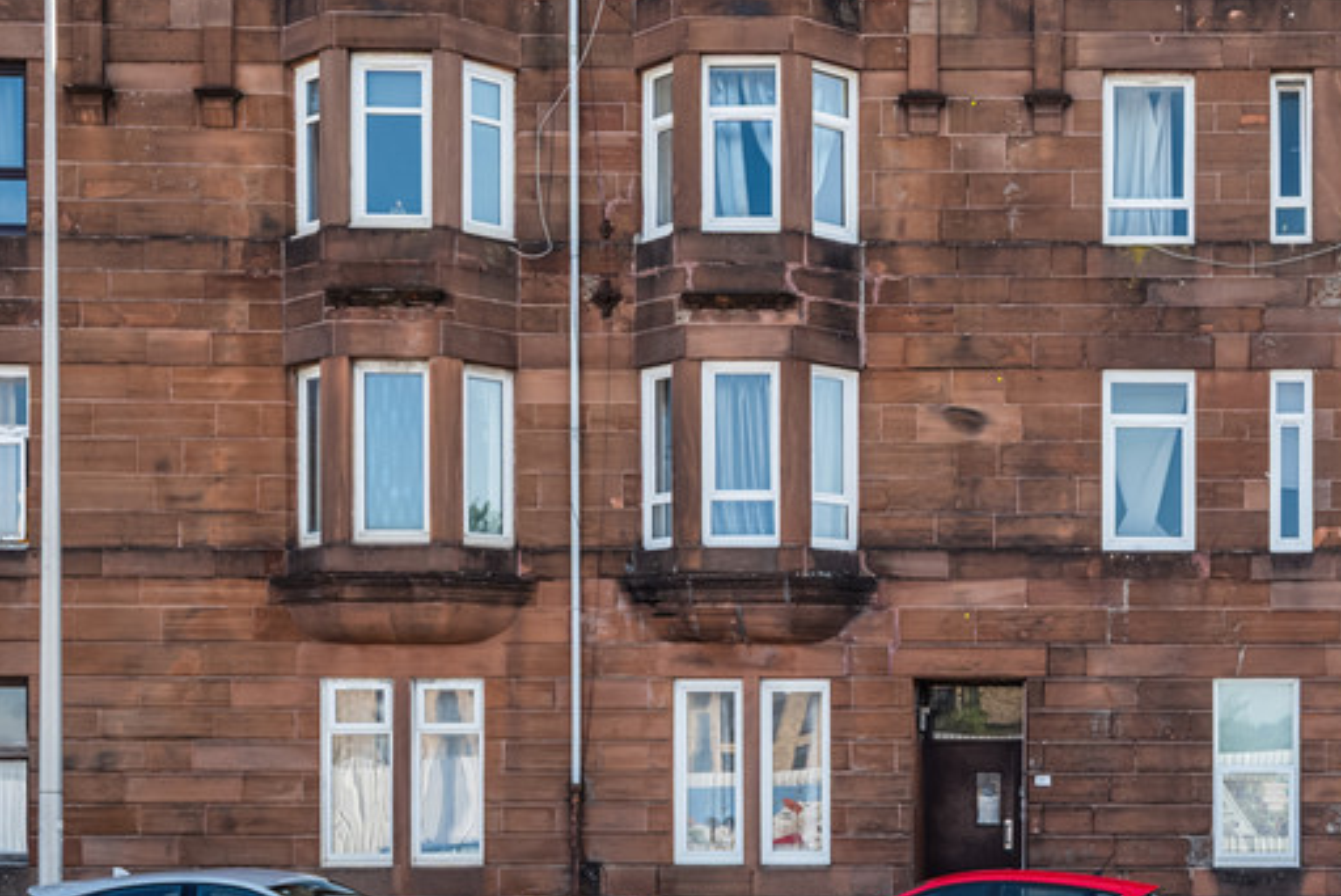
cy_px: 397
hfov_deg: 41.2
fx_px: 1714
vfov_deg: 29.3
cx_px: 1045
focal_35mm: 46
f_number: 8
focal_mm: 23
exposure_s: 1/100
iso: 320
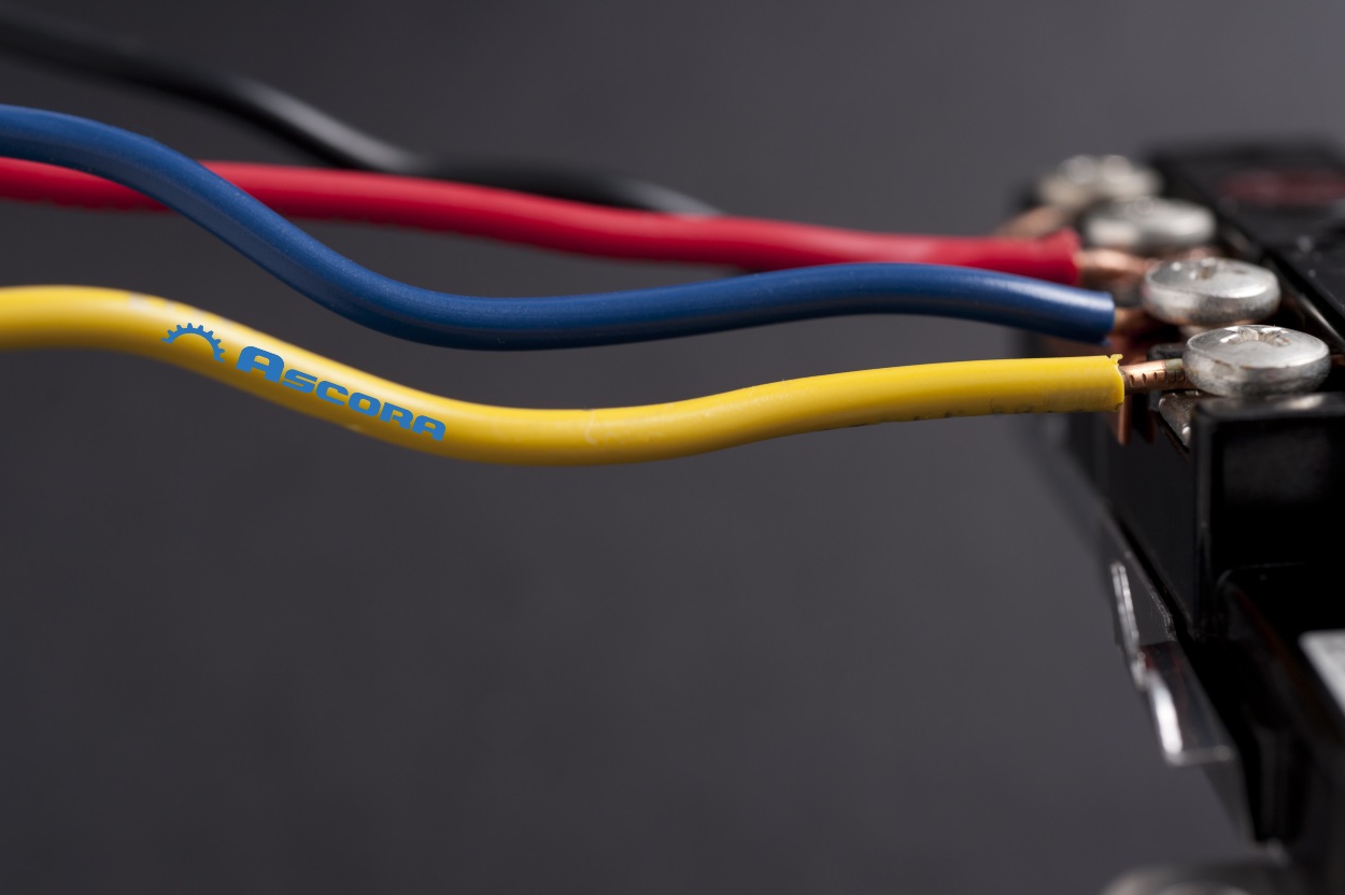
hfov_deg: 35.7
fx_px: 2091
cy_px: 416
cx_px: 671
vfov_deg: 24.2
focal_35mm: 56
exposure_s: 1/125
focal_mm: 50
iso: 200
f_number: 4
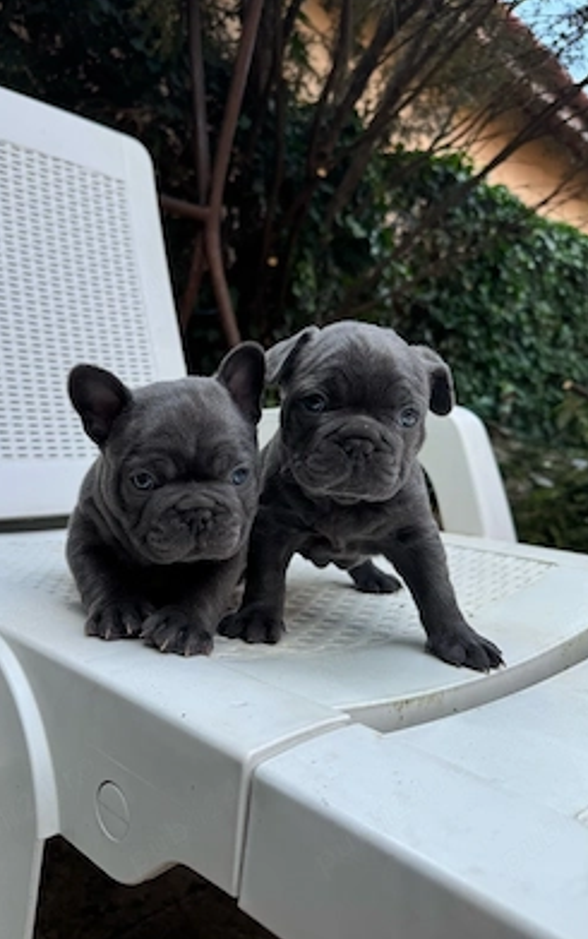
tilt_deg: -3.7
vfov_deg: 70.4
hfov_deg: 47.5
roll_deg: -2.5
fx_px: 665
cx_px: 252
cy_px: 468
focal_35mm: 26
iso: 80
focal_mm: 6.76
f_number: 1.78
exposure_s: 1/925
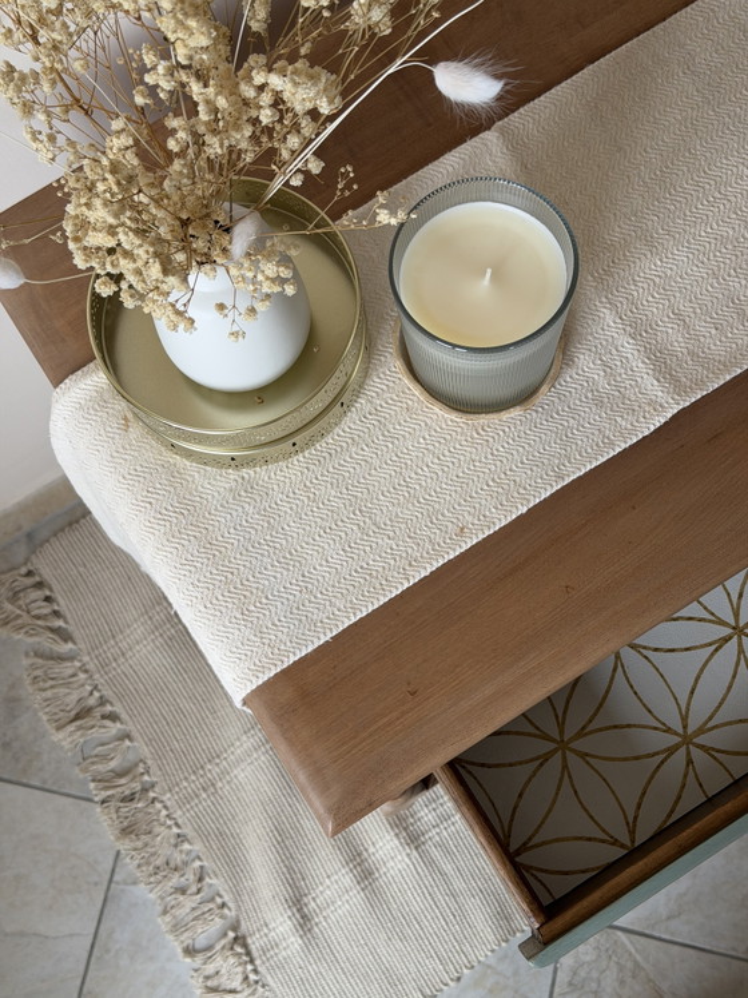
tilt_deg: -75.6
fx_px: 1383
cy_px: 499
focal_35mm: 48
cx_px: 374
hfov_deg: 30.3
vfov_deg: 39.7
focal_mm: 6.76
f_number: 1.78
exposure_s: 1/293
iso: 64
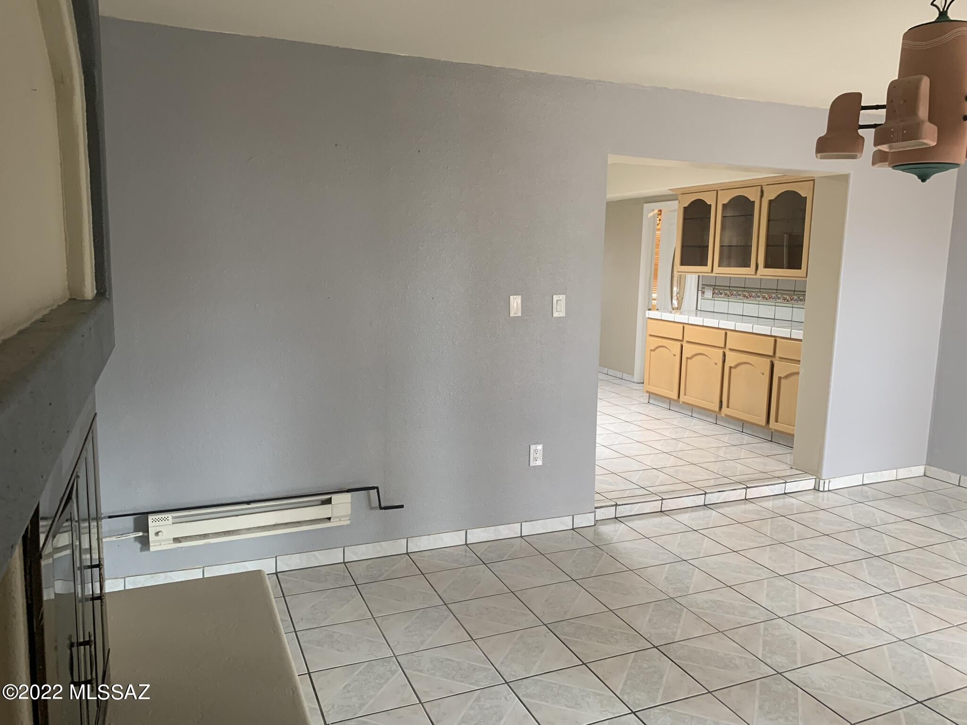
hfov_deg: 67.3
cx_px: 484
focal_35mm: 26
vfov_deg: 53.1
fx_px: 726
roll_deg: -1.8
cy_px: 362
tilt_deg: -8.6
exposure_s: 1/60
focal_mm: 4.25
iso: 125
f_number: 1.8
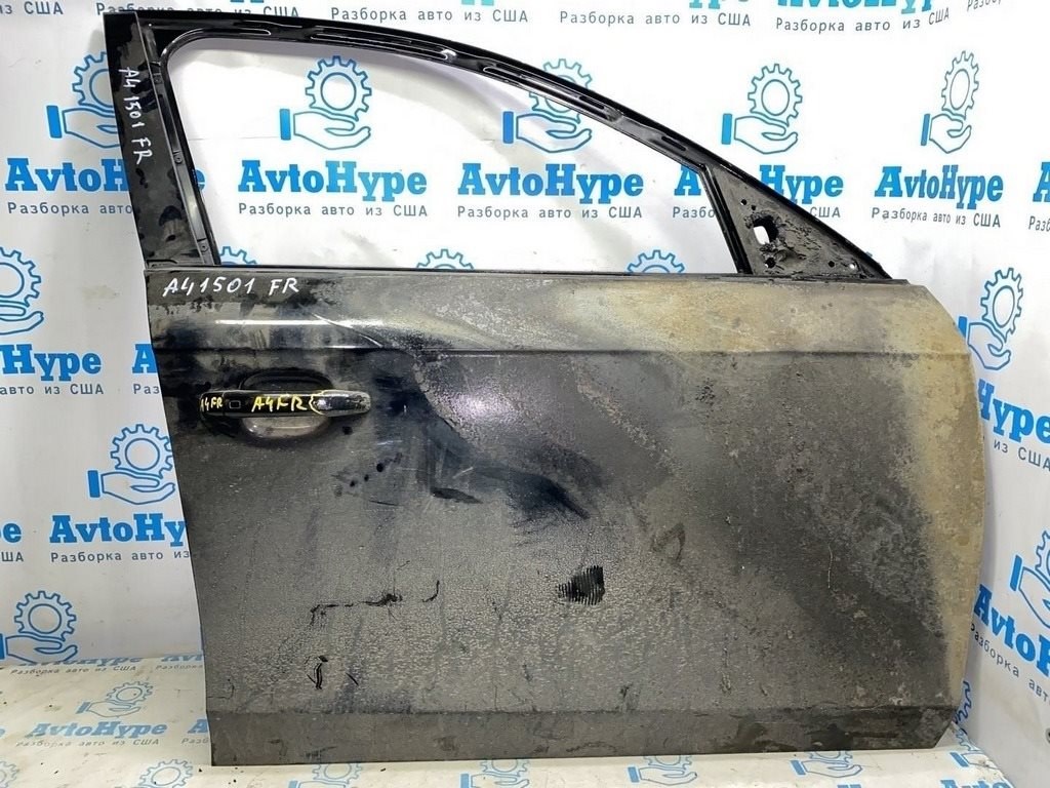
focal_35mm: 26
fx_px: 789
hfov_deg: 67.3
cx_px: 525
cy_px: 394
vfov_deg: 53.1
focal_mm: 4.25
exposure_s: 1/100
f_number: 1.8
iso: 125
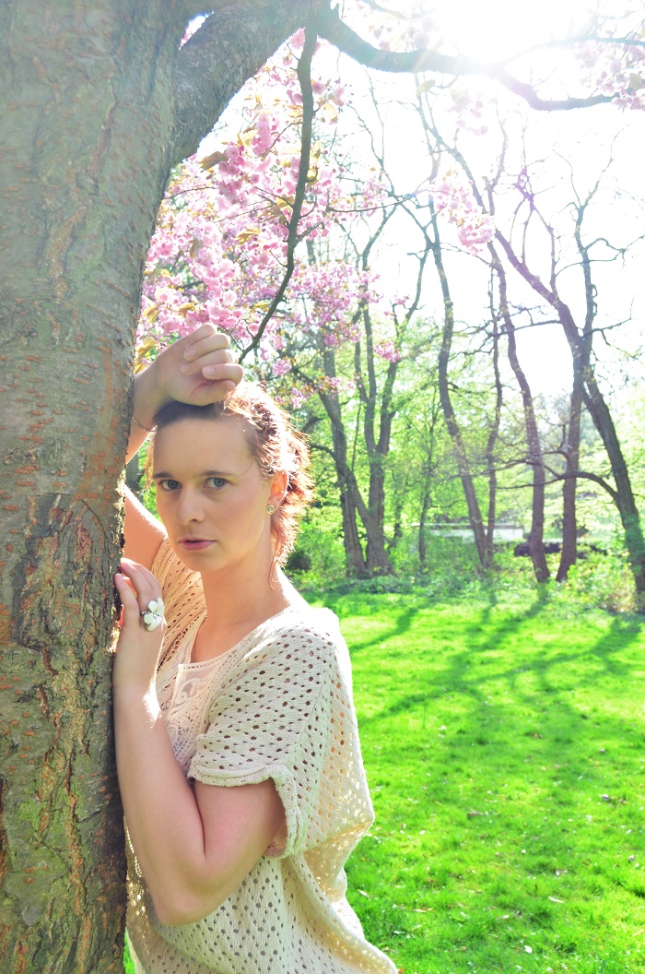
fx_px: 1052
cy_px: 487
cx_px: 322
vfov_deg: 49.6
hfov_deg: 34.1
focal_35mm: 39
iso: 320
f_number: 5.6
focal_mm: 26
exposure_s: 1/160
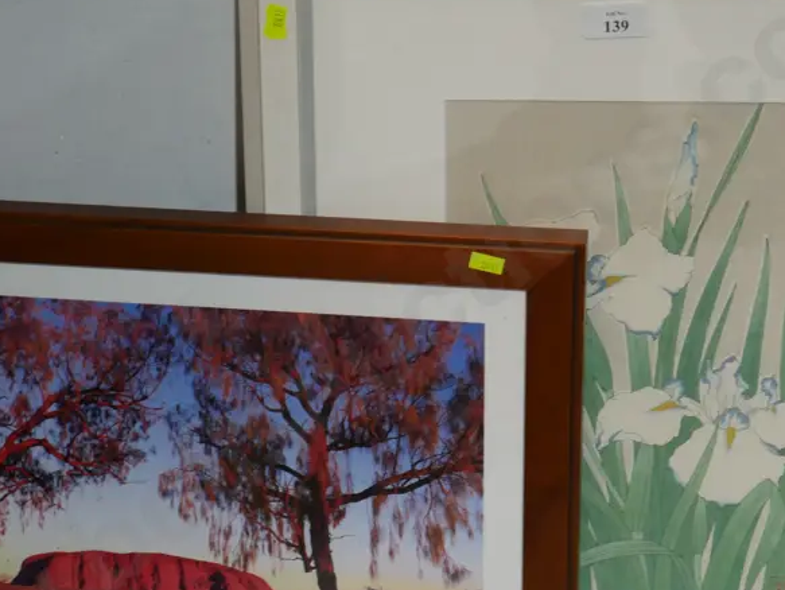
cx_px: 388
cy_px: 347
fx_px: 2632
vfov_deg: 12.8
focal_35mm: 116
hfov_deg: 17.0
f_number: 5.4
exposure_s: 1/80
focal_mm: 33
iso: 1000
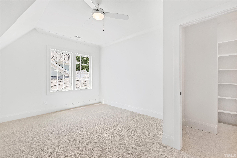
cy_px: 79
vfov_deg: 77.3
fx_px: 99
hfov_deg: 100.4
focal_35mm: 15
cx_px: 118
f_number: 8
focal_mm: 10
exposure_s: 1/6
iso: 100
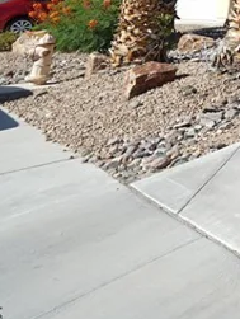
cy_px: -95
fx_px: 433
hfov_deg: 16.7
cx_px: 537
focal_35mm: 47
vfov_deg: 31.3
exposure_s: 1/125
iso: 50
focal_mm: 12
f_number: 7.1
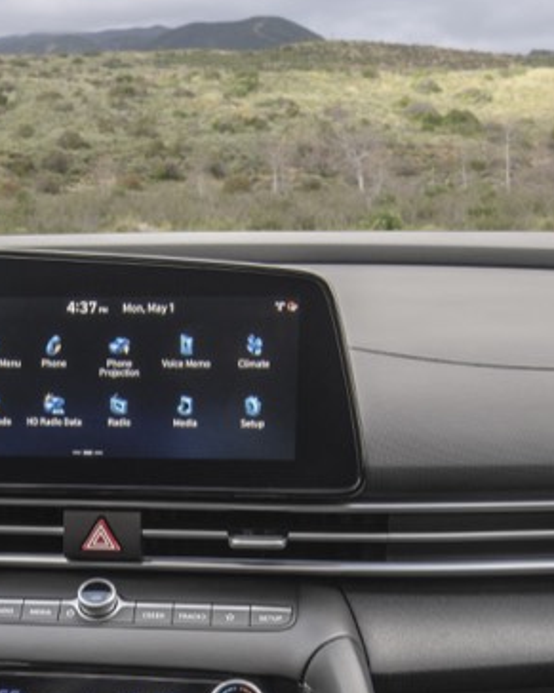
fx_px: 1353
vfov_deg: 27.2
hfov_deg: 22.8
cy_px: 682
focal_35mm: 66
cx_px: 97
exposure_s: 1/50
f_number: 5
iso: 200
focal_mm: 16
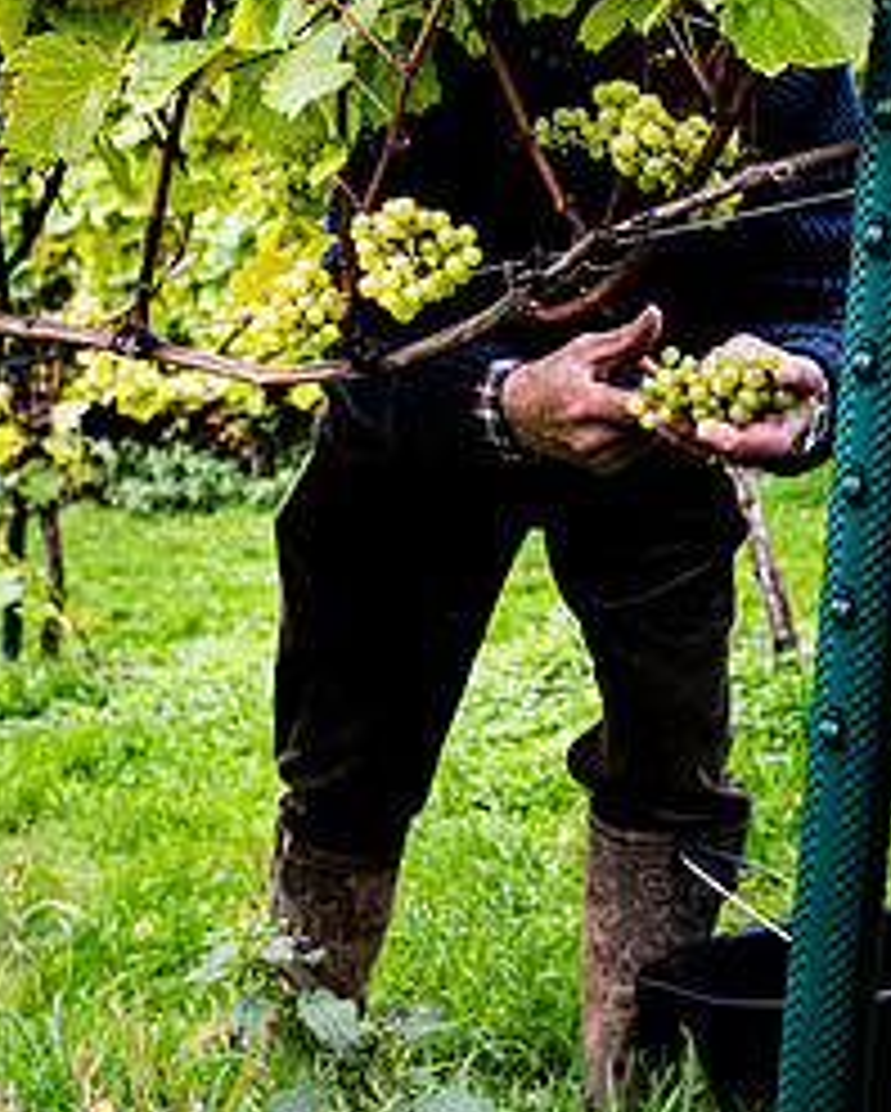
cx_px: 599
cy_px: 358
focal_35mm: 65
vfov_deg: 28.9
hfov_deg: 23.4
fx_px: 2140
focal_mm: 27
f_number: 4.5
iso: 500
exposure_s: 1/320
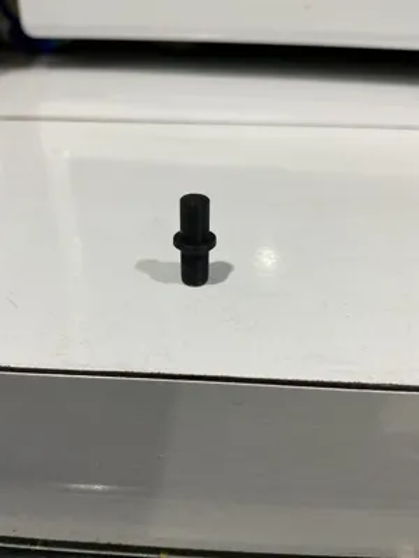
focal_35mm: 29
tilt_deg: -32.2
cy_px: 279
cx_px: 210
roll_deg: -0.9
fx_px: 468
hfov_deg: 48.2
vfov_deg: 61.7
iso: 40
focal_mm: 3
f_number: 1.8
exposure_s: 1/50
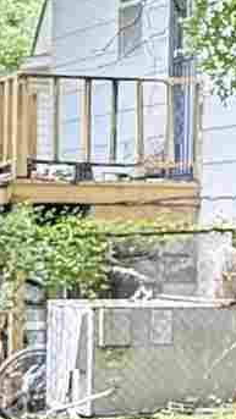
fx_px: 2603
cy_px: 193
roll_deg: -1.3
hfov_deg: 5.0
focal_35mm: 234
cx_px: 682
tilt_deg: +2.7
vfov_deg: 9.2
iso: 200
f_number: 1.78
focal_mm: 6.76
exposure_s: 1/226
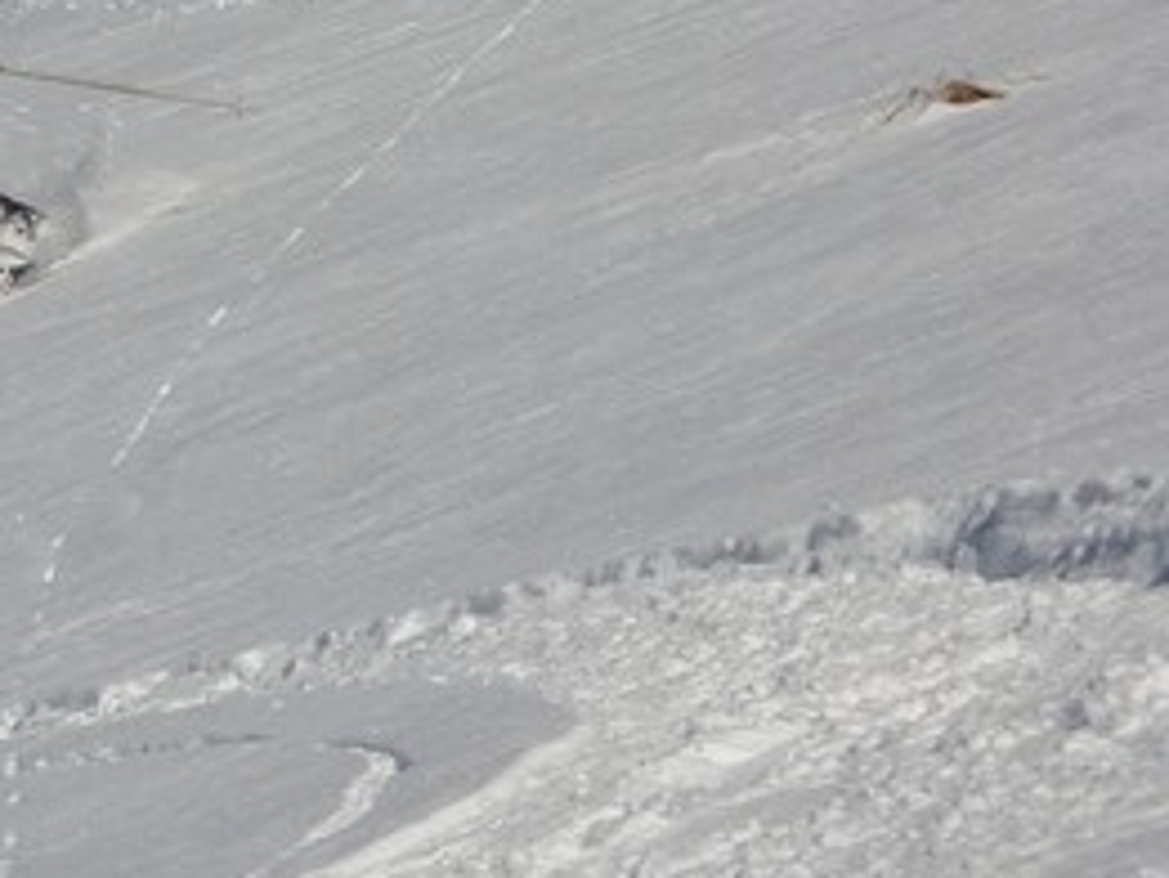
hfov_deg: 3.9
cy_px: -195
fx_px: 17096
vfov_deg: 2.9
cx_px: -506
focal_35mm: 506
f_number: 6.3
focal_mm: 24.1
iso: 80
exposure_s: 1/1000
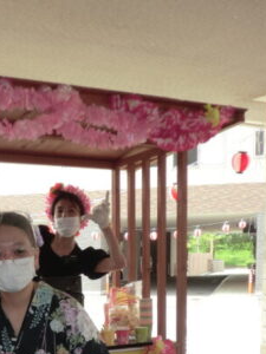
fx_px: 533
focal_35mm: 52
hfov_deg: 27.7
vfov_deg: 34.5
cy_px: 326
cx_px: 72
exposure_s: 1/160
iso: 50
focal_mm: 4.7
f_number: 2.8
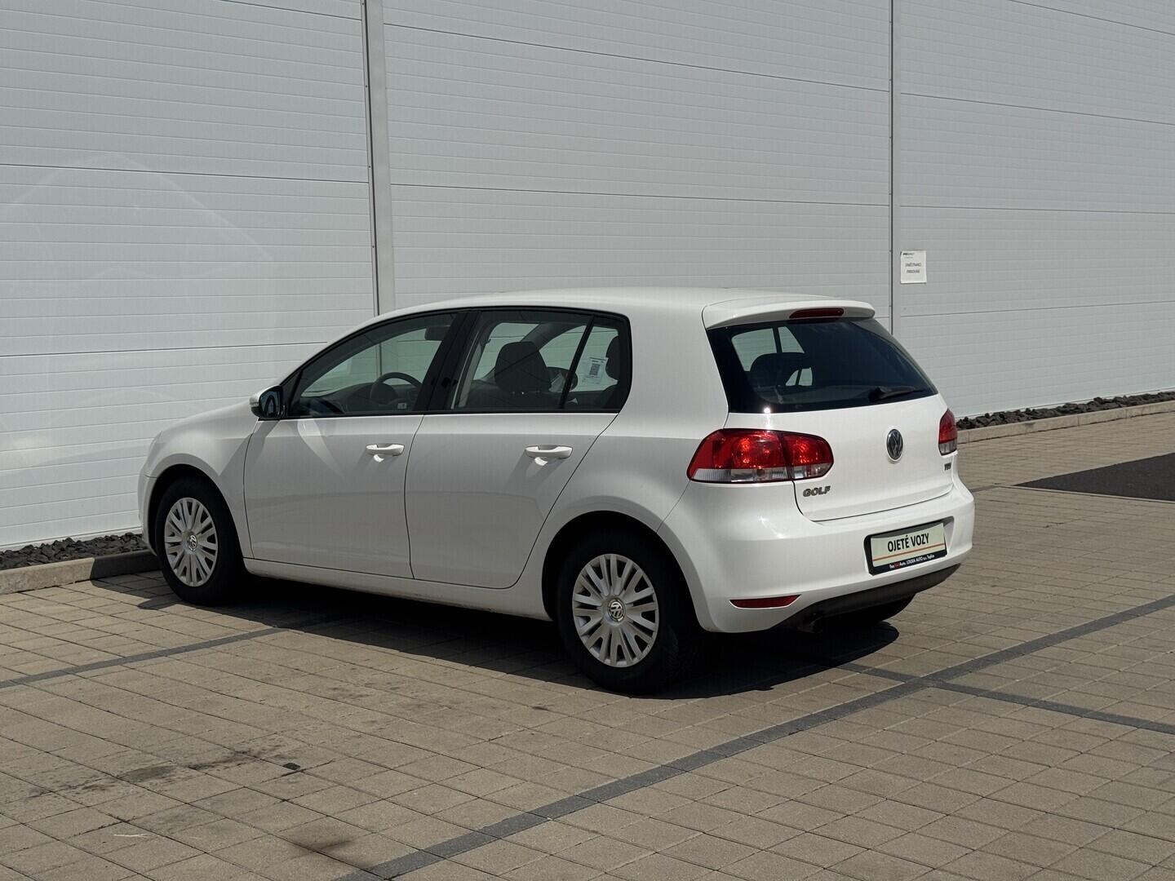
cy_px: 440
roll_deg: +1.7
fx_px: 1629
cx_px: 588
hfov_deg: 39.7
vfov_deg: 30.3
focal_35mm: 48
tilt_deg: -4.9
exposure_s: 1/15385
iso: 64
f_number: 1.78
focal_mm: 6.76
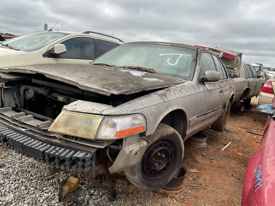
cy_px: 103
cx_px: 138
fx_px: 230
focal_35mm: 29
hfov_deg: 61.7
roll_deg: -3.2
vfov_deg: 48.2
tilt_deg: -13.0
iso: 16
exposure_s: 1/962
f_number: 1.8
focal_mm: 3
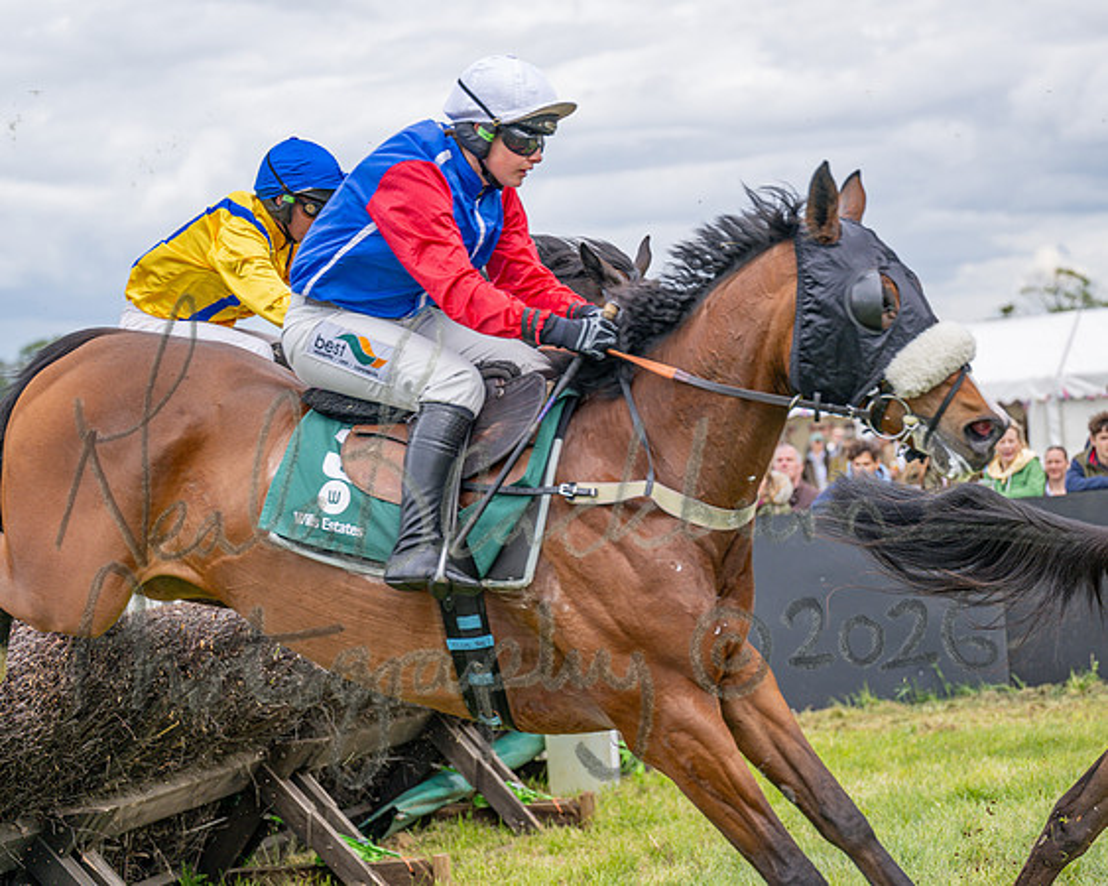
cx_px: 686
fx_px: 2993
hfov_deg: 20.9
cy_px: 513
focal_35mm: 91
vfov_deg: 16.8
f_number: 2.8
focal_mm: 70
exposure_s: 1/1600
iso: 200
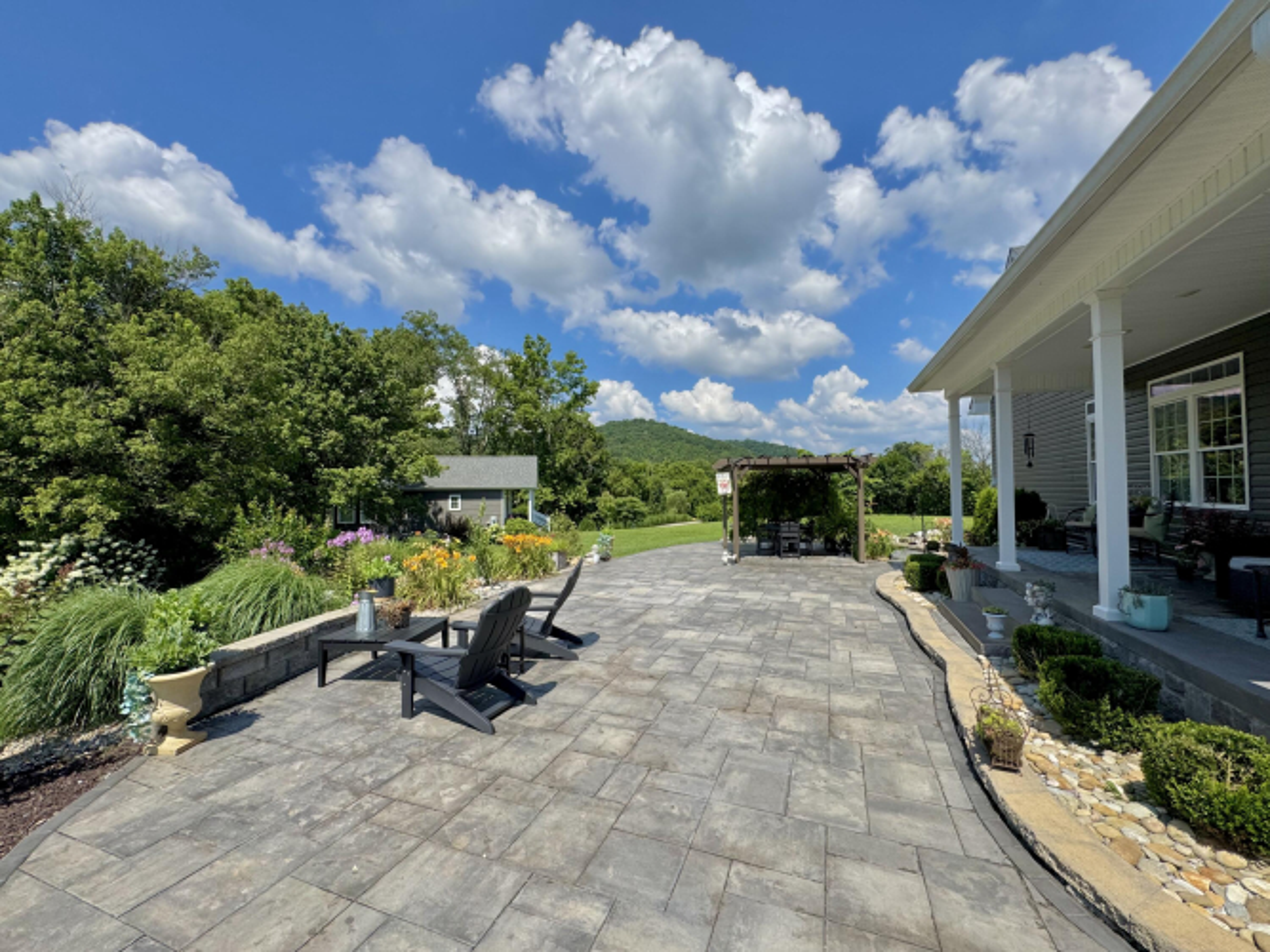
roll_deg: +0.2
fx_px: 514
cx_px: 635
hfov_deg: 102.1
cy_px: 476
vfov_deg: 85.7
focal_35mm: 14
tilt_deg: +0.7
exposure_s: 1/2584
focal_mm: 2.22
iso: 50
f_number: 2.2
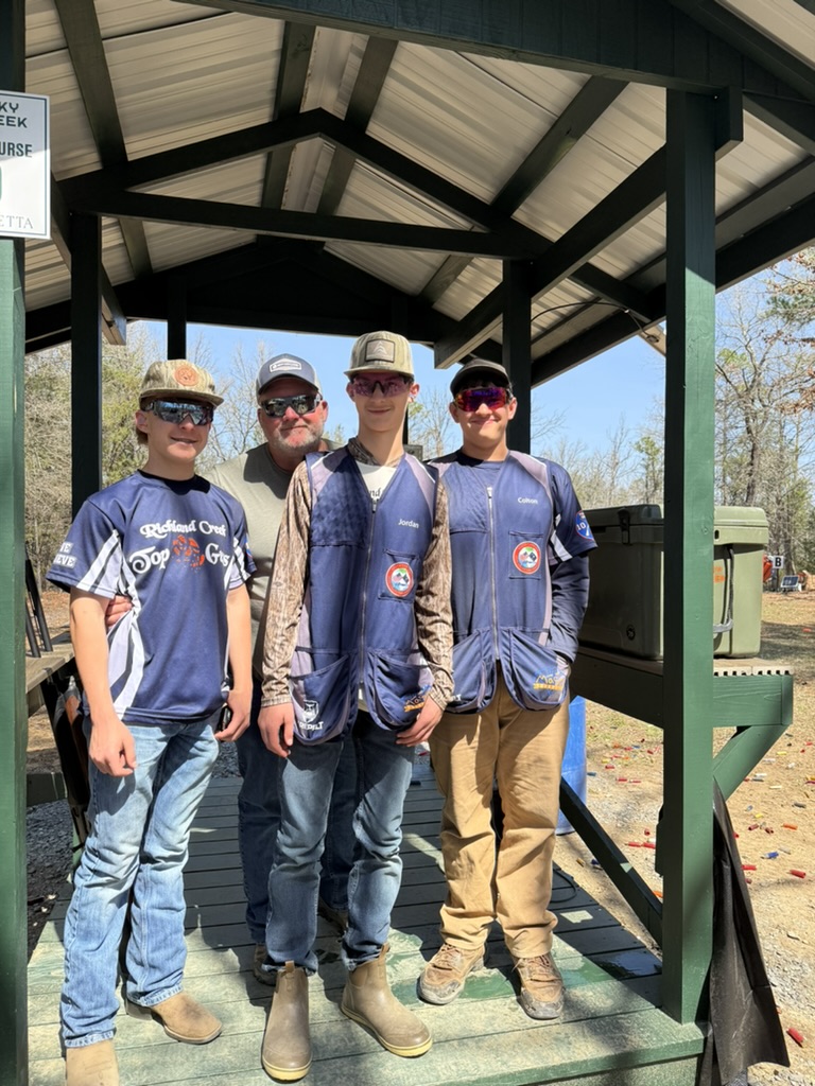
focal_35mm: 24
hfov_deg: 56.8
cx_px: 408
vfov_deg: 71.6
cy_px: 543
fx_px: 753
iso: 80
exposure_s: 1/1901
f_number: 1.78
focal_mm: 6.76
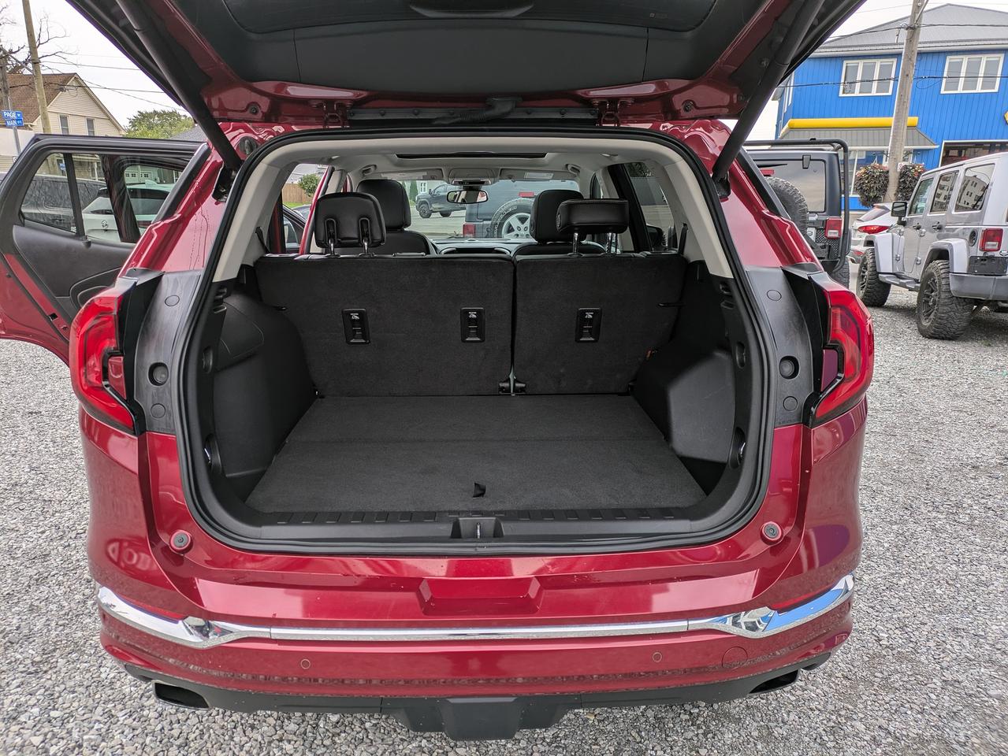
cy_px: 378
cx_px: 504
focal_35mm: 25
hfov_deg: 69.4
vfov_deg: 54.9
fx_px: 728
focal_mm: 5.43
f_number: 1.89
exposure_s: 1/208
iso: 36
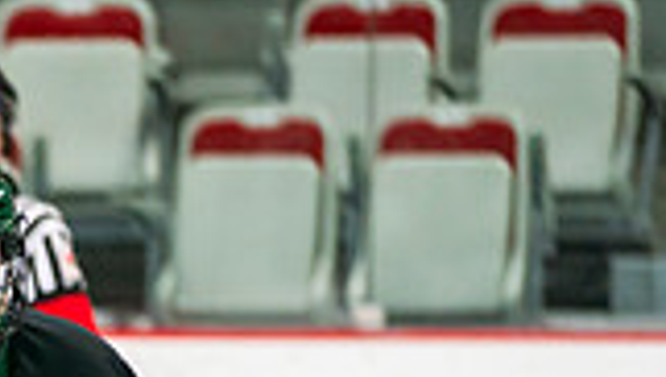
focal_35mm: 667
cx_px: -173
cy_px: 715
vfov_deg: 1.8
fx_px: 11793
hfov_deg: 3.2
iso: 1000
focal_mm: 168
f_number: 3.2
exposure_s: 1/640
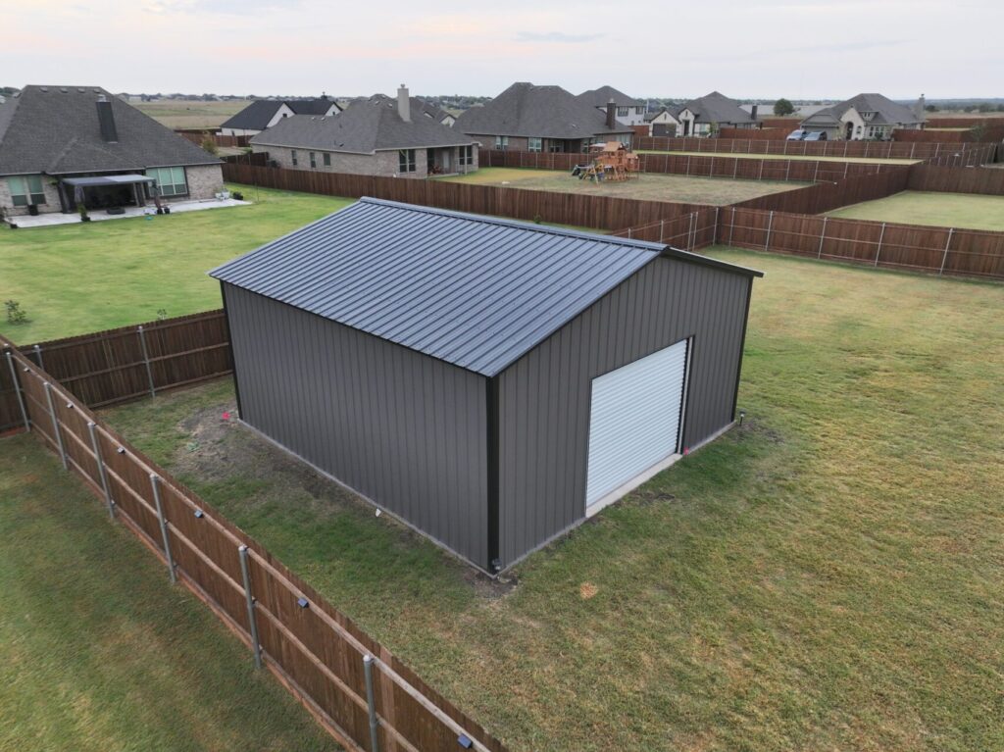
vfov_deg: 56.8
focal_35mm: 24
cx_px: 502
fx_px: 696
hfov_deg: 71.6
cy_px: 376
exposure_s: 1/500
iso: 390
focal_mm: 12.29
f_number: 2.8
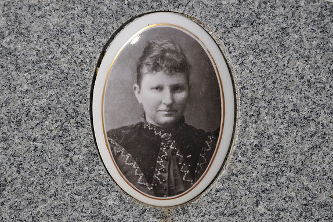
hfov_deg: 19.3
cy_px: 111
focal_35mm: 106
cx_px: 167
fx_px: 981
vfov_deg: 12.9
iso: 200
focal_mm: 70
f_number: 8
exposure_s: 1/250
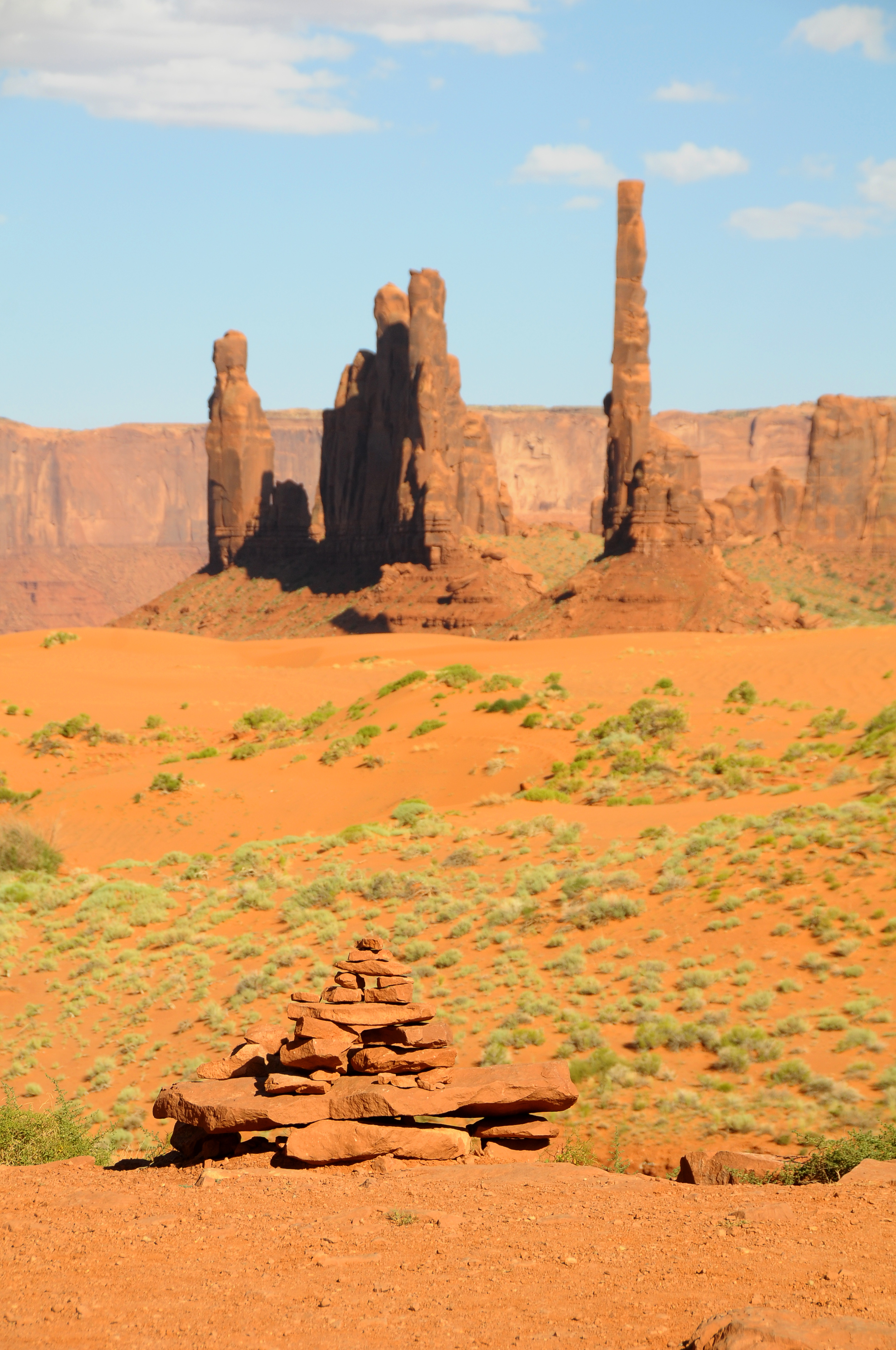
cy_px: 675
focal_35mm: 135
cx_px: 448
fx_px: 5053
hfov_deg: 10.1
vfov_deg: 15.2
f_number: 10
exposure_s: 1/400
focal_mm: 90
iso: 200
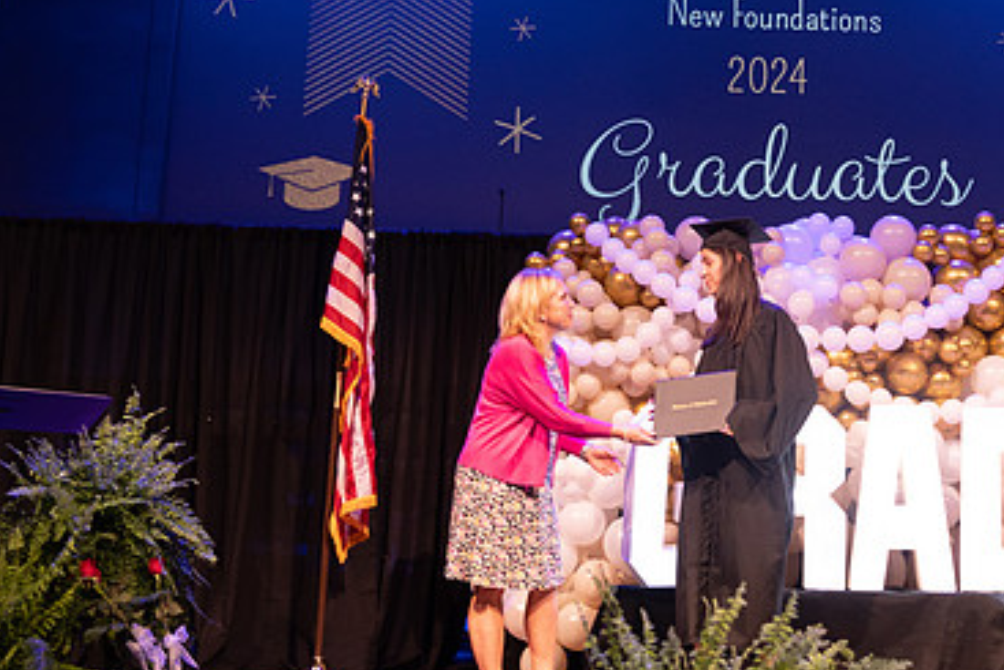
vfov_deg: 27.5
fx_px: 1367
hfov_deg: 39.5
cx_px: 725
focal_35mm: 49
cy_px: 319
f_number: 4
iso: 1600
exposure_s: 1/200
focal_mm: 31
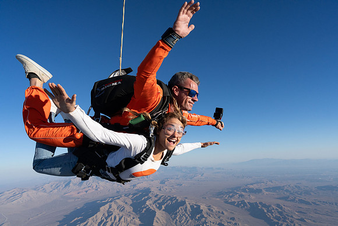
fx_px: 225
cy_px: 113
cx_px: 169
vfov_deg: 53.2
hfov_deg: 73.7
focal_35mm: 24
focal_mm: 24
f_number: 8
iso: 800
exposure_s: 1/2000
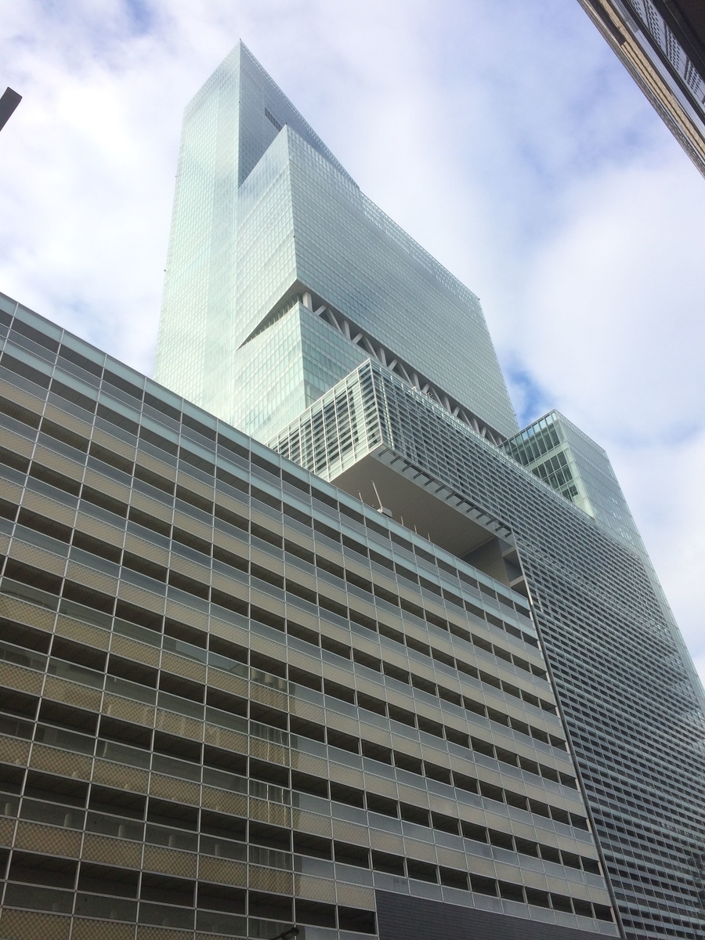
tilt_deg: +41.5
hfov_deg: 48.2
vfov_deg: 61.7
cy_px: 470
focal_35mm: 29
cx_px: 352
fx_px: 787
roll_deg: +7.6
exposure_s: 1/912
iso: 32
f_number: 2.2
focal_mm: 4.15
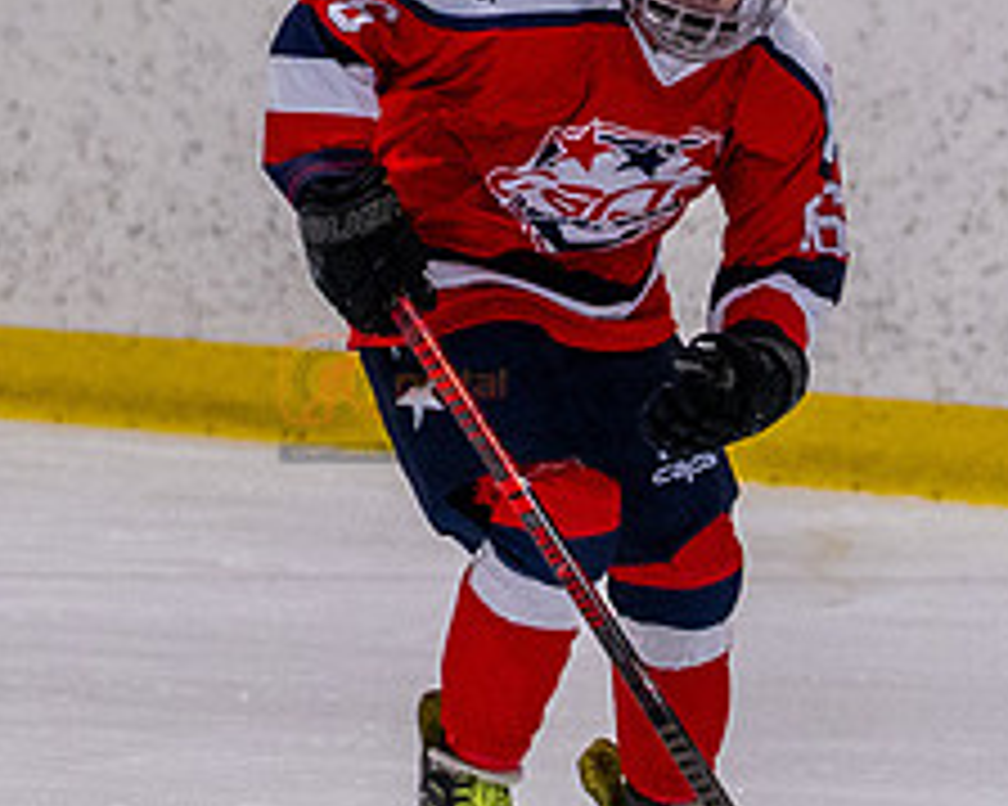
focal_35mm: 796
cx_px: 677
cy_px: 195
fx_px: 23737
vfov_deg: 1.9
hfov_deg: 2.4
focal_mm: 150
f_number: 3.2
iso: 2000
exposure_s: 1/800
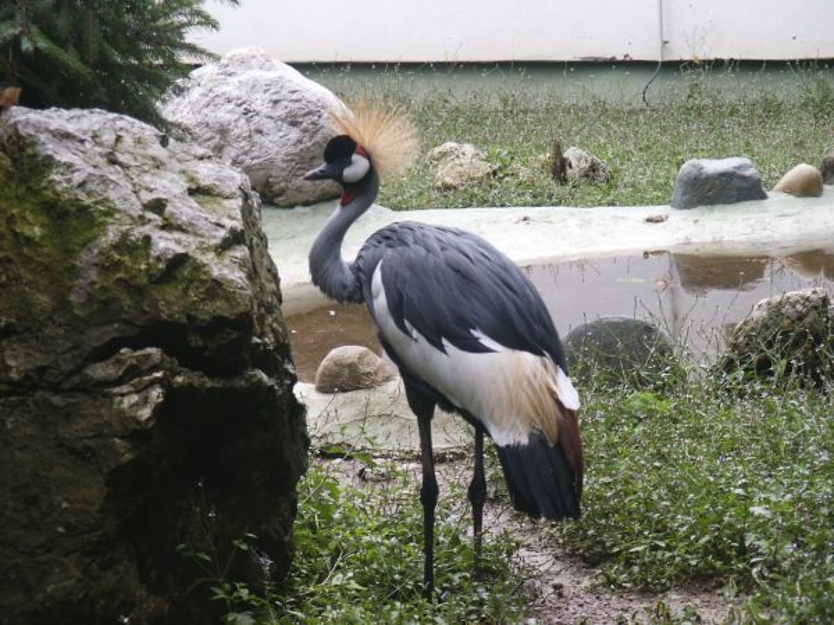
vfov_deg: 11.1
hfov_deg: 14.7
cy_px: 312
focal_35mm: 134
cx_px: 417
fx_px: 3228
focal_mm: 27.39
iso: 80
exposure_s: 1/125
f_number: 3.6
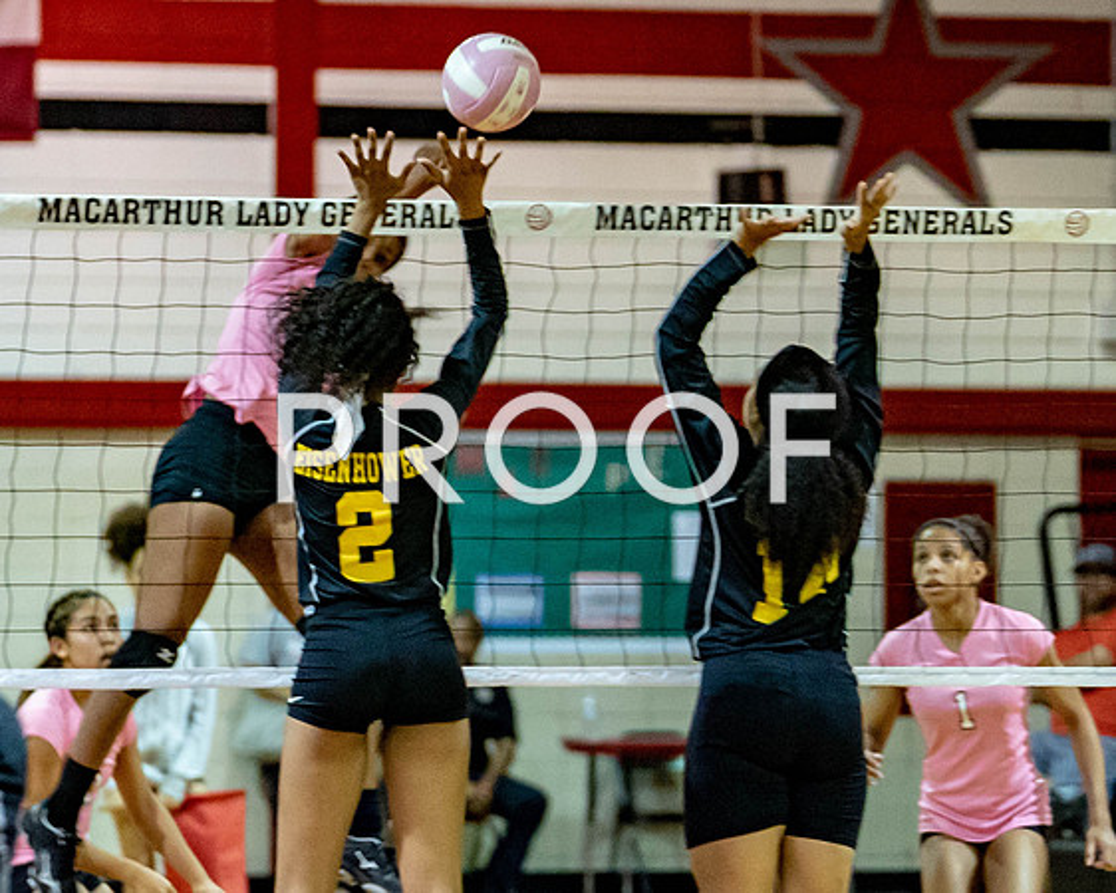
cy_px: 200
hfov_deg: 7.4
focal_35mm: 262
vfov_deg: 5.9
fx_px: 8643
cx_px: 346
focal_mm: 147
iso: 6400
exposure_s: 1/500
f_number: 3.5
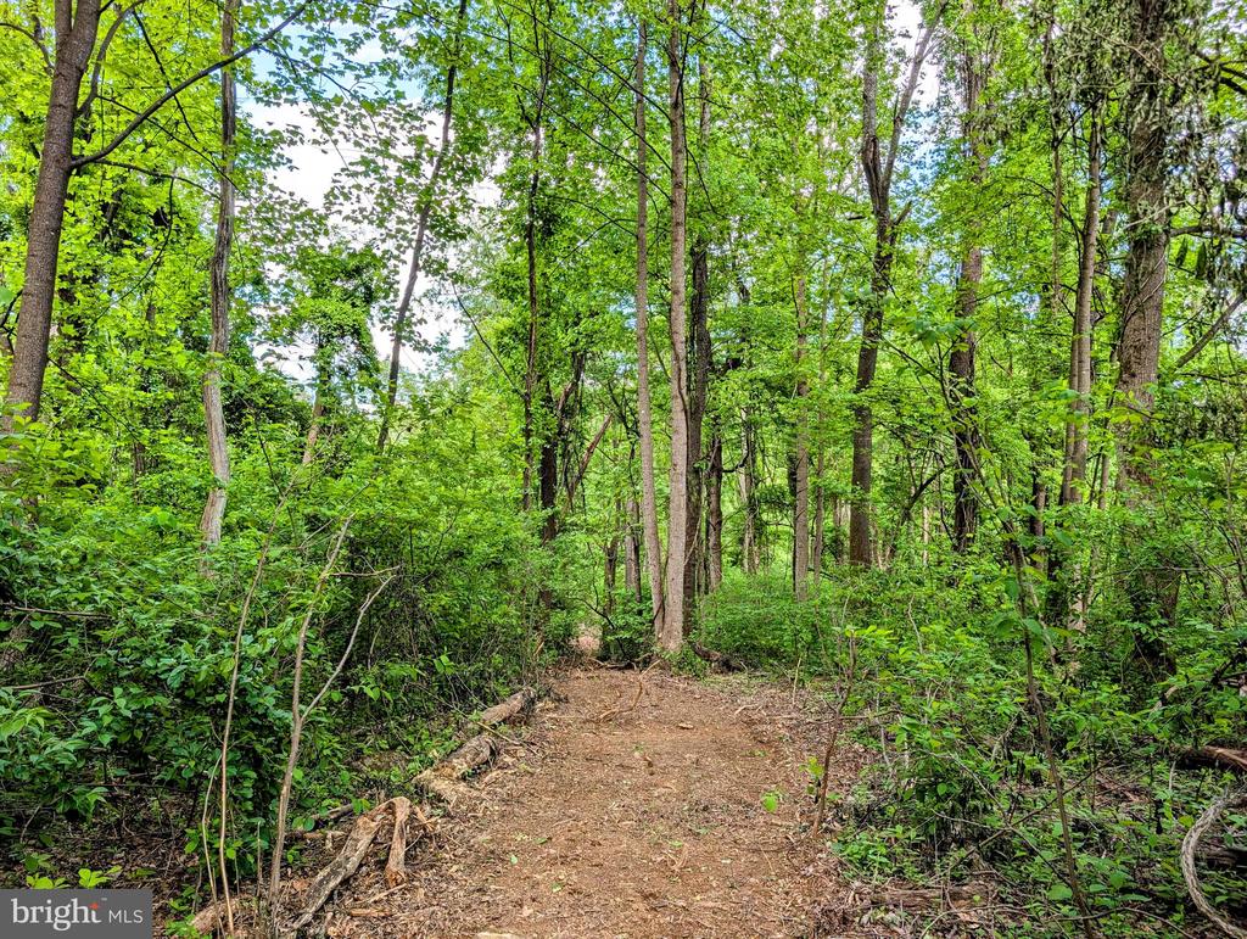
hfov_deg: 71.5
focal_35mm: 24
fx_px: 866
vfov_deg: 56.9
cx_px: 624
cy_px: 470
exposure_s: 1/237
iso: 22
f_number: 1.68
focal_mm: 6.9
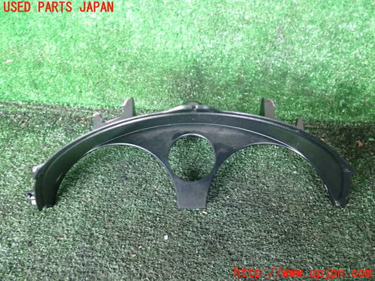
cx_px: 188
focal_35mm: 30
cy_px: 140
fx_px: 325
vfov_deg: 46.8
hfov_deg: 60.0
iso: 400
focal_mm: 5.4
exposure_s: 1/30
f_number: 2.3
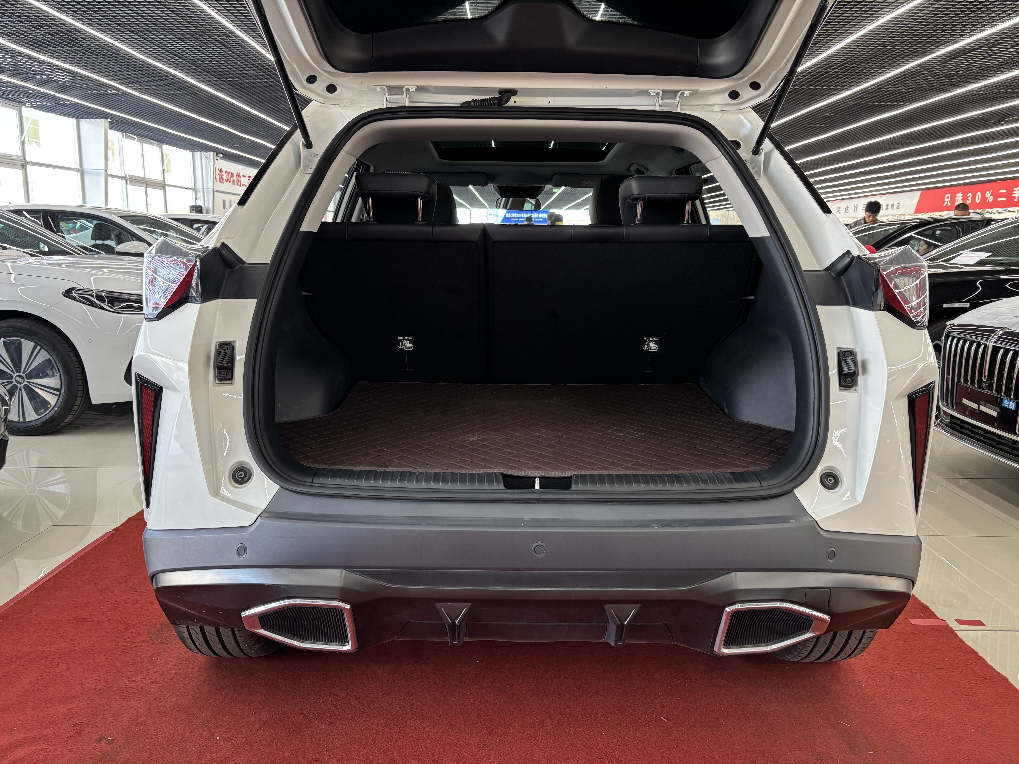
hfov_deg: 67.3
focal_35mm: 26
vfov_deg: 53.1
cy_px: 382
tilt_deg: -10.3
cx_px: 510
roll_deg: +0.7
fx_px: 765
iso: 125
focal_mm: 5.96
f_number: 1.6
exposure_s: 1/50
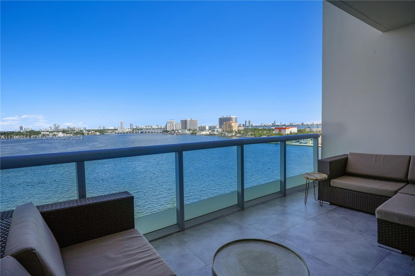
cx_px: 208
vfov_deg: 61.9
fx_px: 230
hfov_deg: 84.0
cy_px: 138
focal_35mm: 20
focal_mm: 20
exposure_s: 1/640
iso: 250
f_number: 11
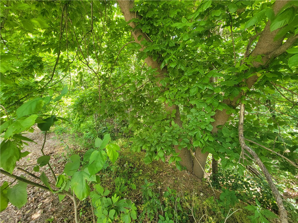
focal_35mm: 13
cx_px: 149
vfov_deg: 89.9
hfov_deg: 106.2
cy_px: 112
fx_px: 112
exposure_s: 1/120
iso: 80
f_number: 2.2
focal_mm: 2.2
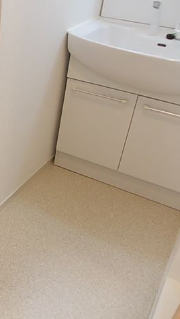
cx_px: -8
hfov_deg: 27.1
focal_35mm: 41
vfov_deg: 49.4
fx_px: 348
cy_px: 160
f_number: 2.7
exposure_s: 1/25
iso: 200
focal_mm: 4
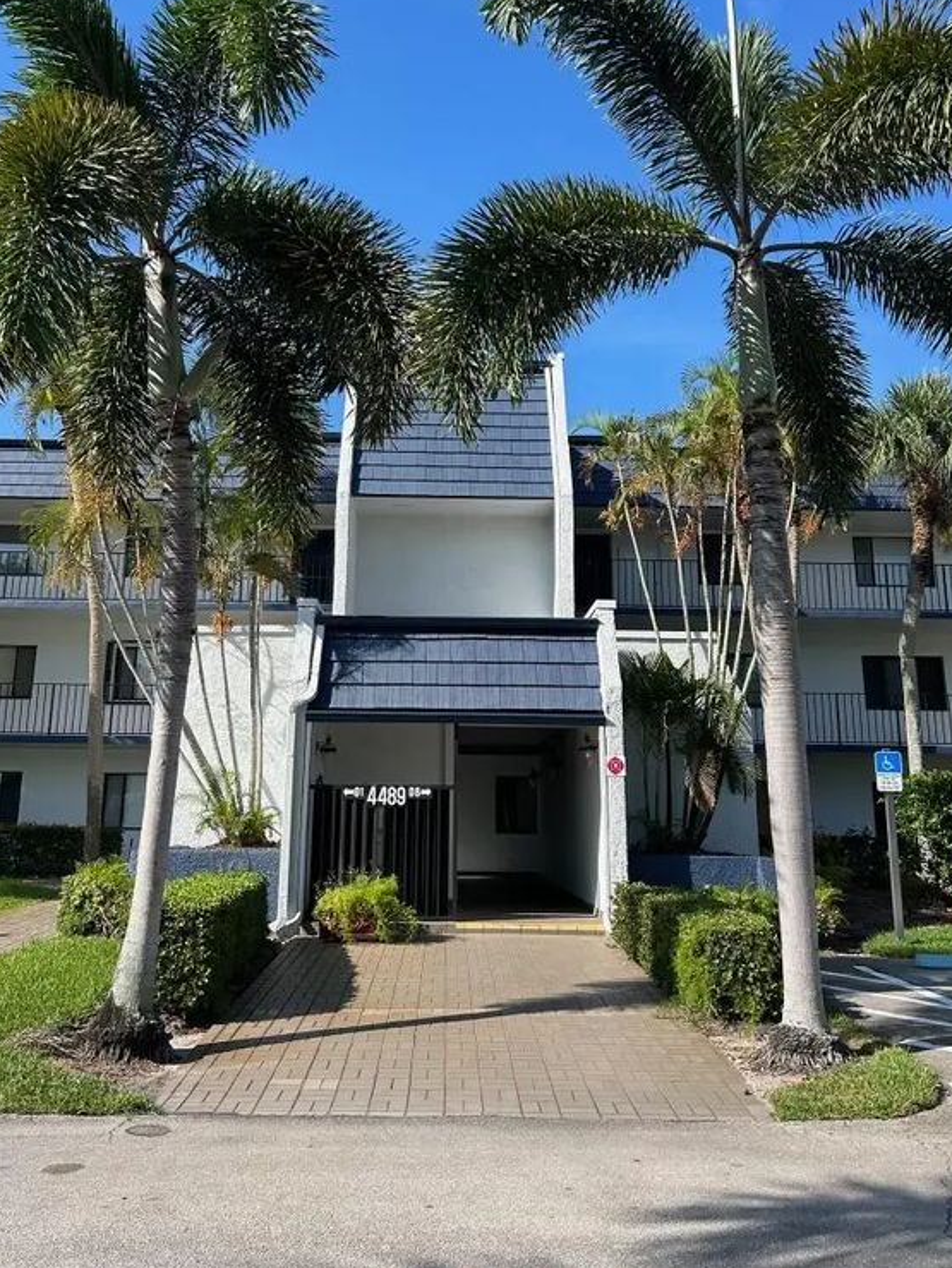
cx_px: 449
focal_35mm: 30
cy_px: 541
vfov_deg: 59.7
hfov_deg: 46.8
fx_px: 1099
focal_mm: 5.7
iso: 50
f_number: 1.5
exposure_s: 1/2513
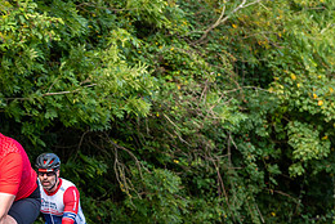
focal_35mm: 147
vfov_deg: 9.3
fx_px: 1369
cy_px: 186
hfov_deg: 13.7
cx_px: -6
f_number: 3.5
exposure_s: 1/500
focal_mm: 66
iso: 200
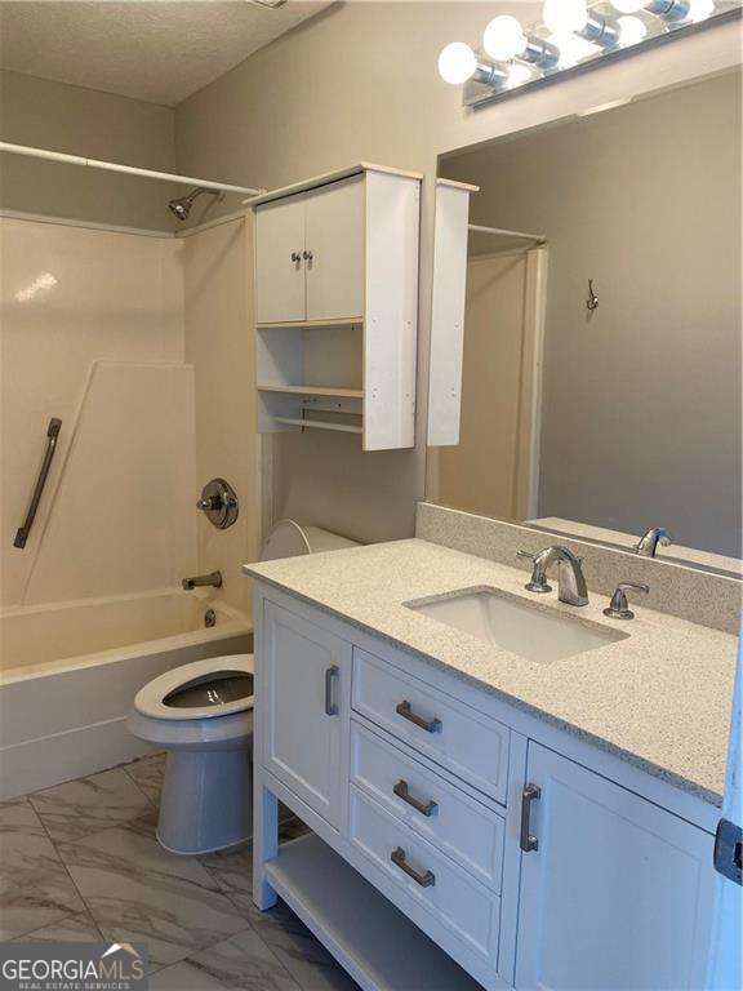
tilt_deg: -9.3
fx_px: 744
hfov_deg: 53.1
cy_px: 496
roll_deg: -2.1
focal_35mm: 26
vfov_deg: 67.3
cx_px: 372
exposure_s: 1/120
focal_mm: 4.25
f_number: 1.8
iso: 80
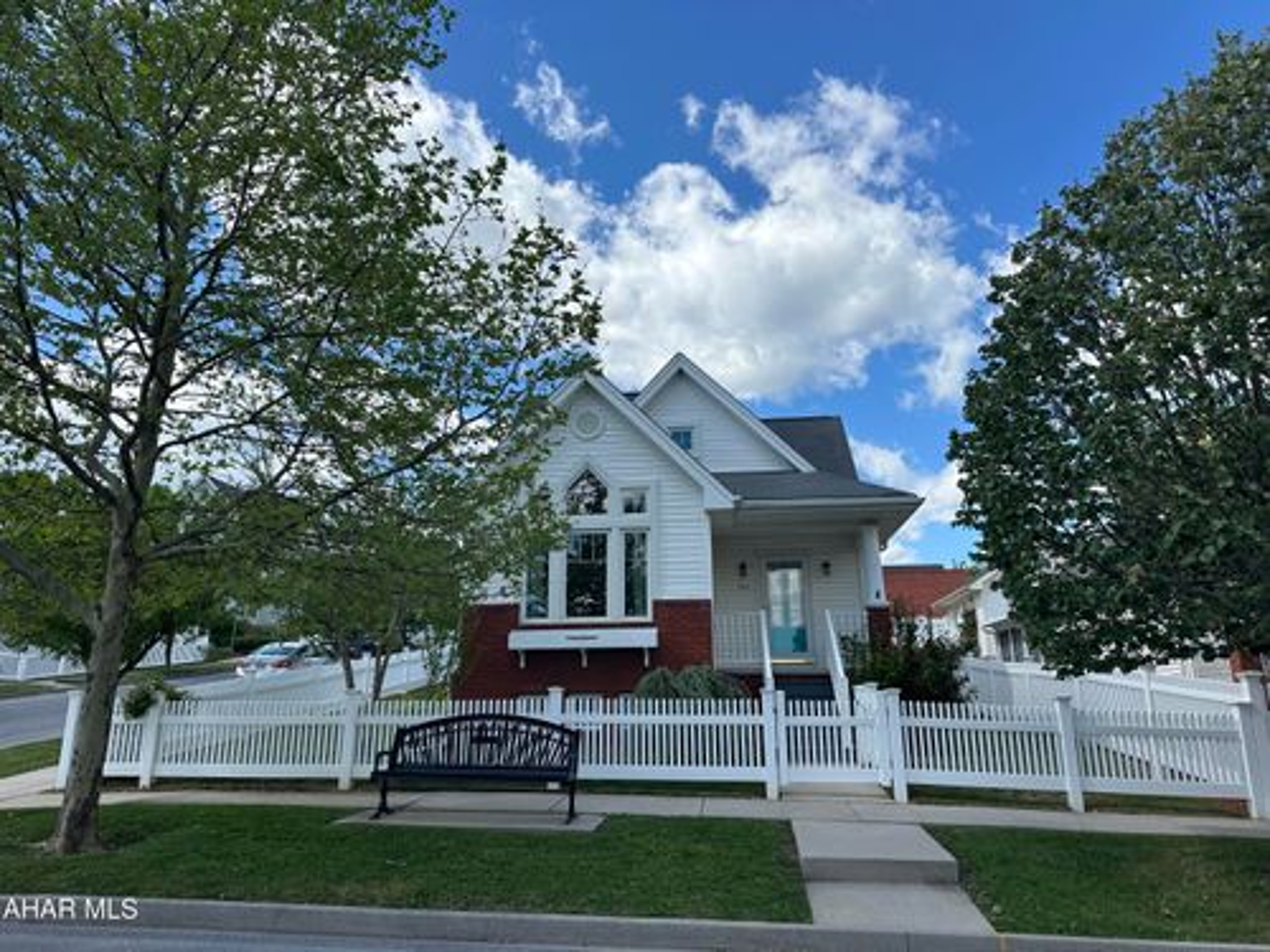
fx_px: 881
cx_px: 635
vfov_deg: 56.8
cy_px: 476
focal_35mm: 24
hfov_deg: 71.6
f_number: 1.78
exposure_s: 1/4016
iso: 80
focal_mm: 6.86
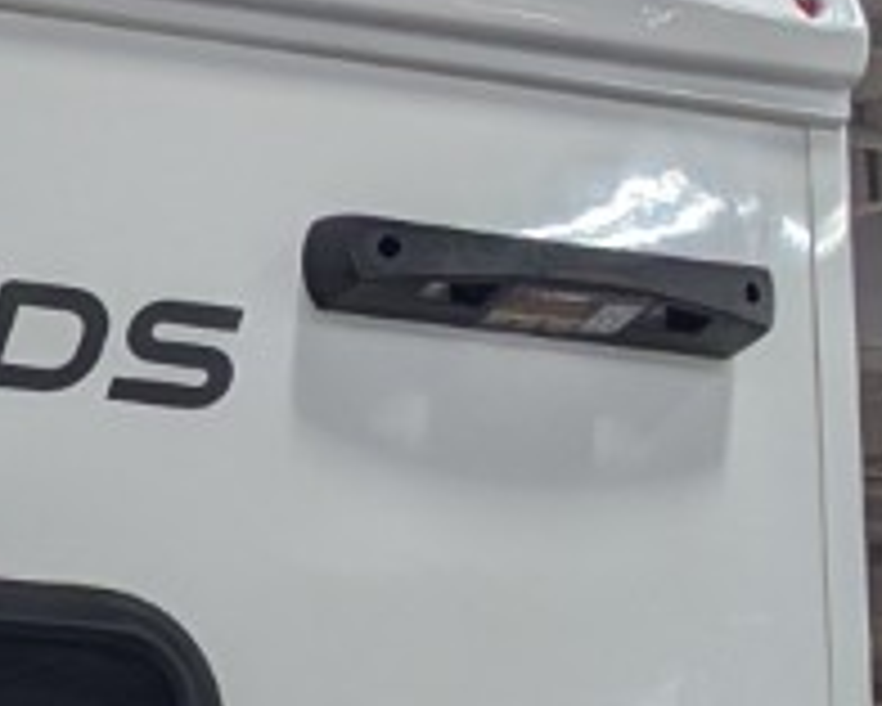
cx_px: -1307
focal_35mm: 167
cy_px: 1425
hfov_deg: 10.0
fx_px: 4362
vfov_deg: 8.7
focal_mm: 6.81
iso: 56
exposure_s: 1/88.3
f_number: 1.85
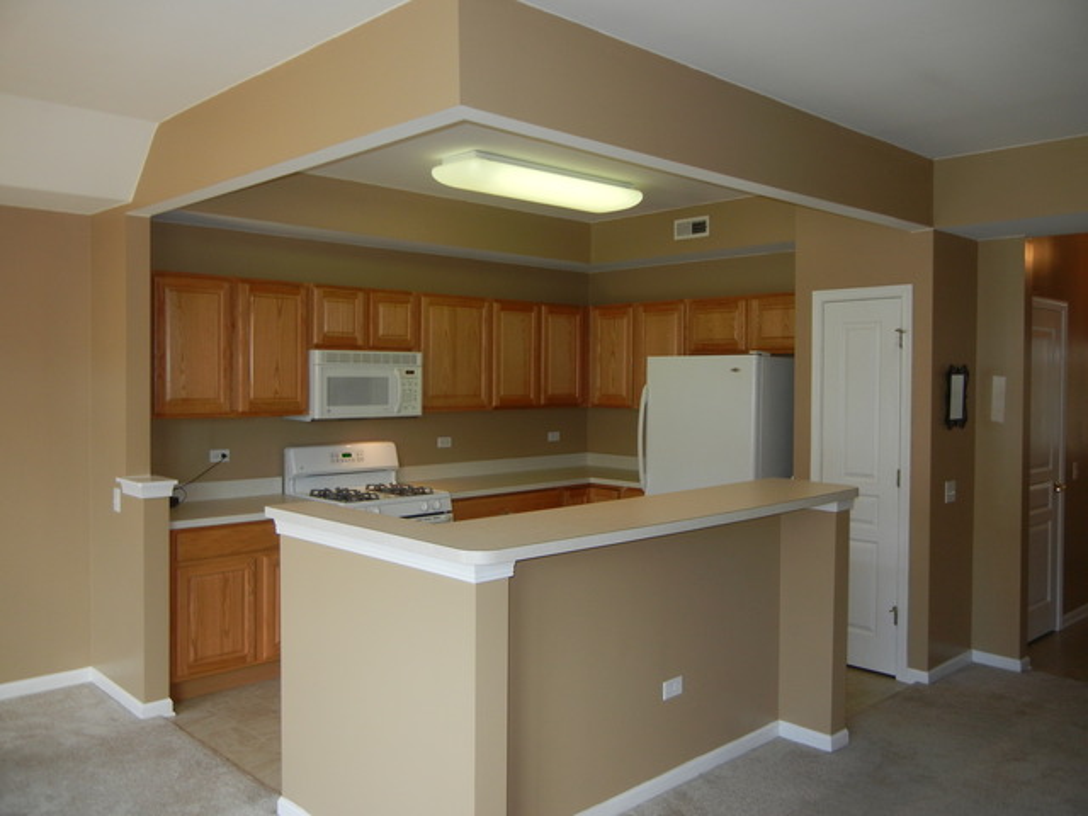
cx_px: 544
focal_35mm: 30
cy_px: 408
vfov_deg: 46.8
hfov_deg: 60.0
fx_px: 943
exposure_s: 1/58.7
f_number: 3.5
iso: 160
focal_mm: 5.4
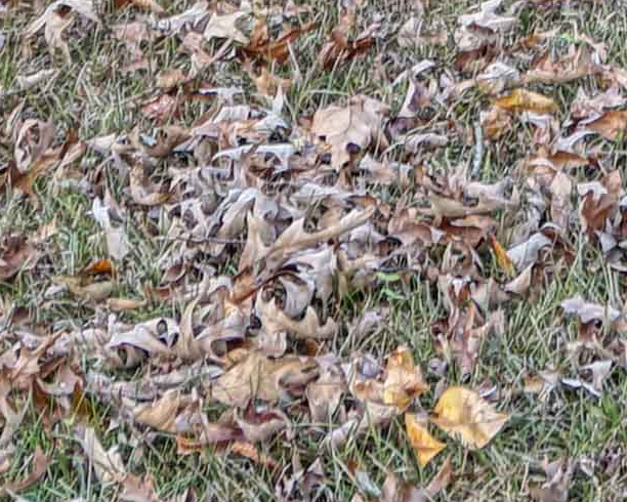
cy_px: -769
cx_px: 764
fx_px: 2673
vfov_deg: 9.4
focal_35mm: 144
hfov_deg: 13.0
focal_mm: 16
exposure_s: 1/4
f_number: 4
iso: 100
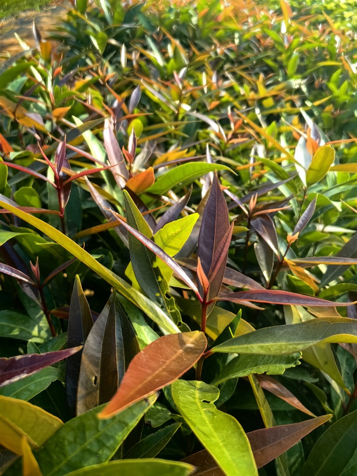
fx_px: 371
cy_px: 238
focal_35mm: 27
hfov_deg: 51.3
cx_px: 178
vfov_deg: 65.3
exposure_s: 1/914
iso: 64
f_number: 2
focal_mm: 5.75
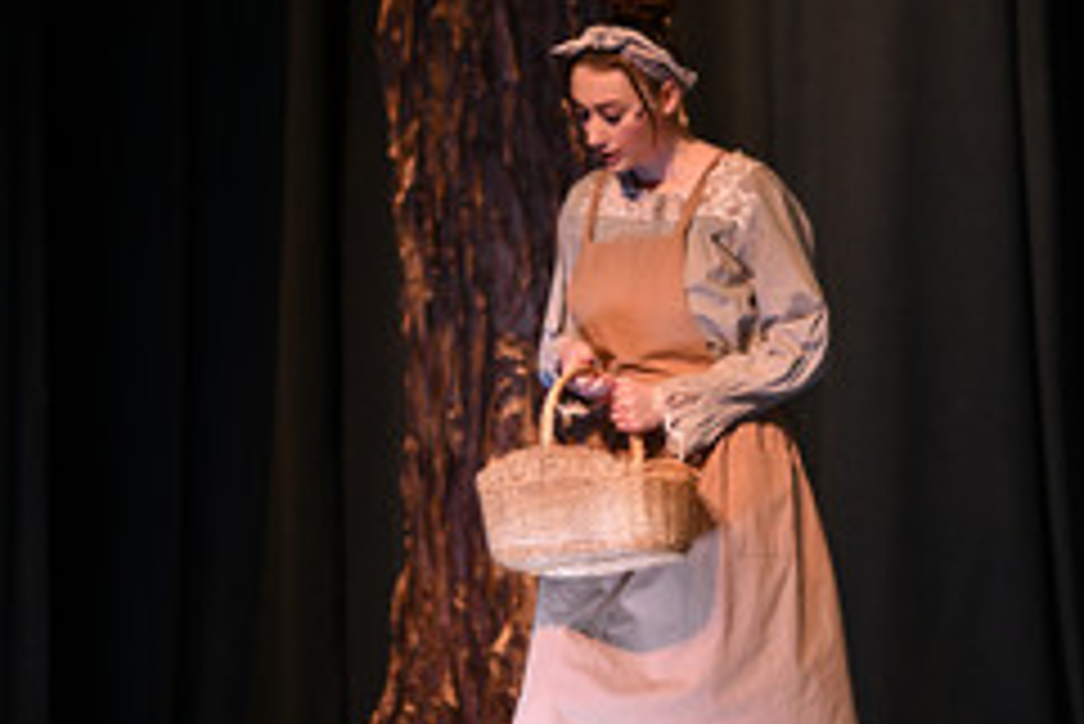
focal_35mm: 497
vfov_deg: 2.8
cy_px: 340
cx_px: 634
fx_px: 14974
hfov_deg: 4.1
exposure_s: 1/320
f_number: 2.8
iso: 3200
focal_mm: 300
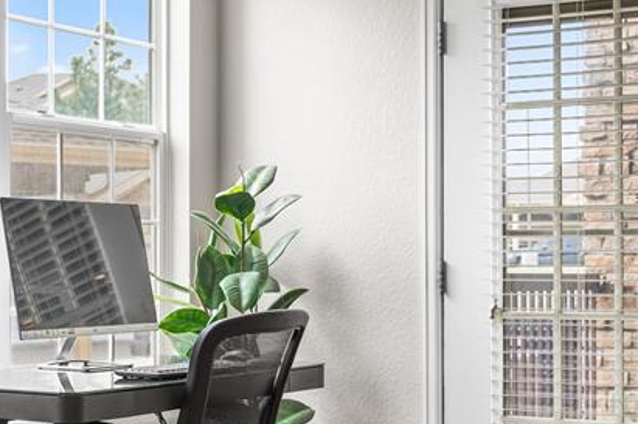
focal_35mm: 81
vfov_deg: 16.8
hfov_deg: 24.9
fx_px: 1434
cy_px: 278
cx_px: 191
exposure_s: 1/15
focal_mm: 35
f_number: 4
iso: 160
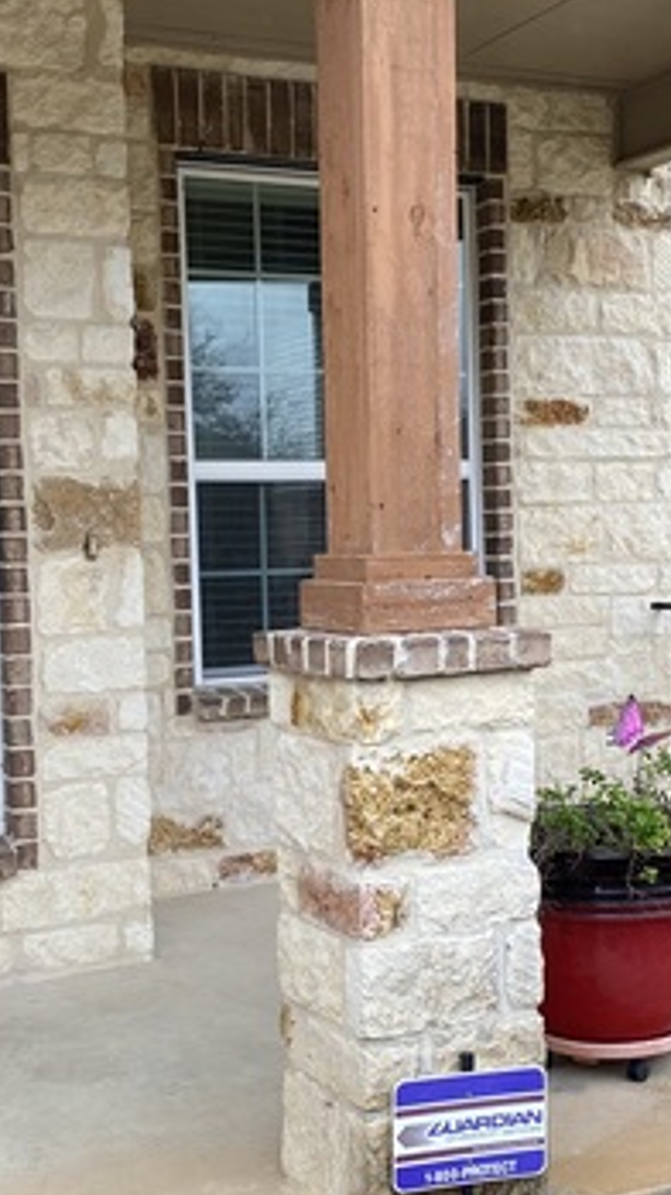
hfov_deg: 23.0
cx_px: 411
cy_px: 609
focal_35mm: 52
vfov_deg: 39.9
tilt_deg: -1.3
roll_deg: +1.7
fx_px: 1647
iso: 32
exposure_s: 1/298
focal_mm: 4.25
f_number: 1.8
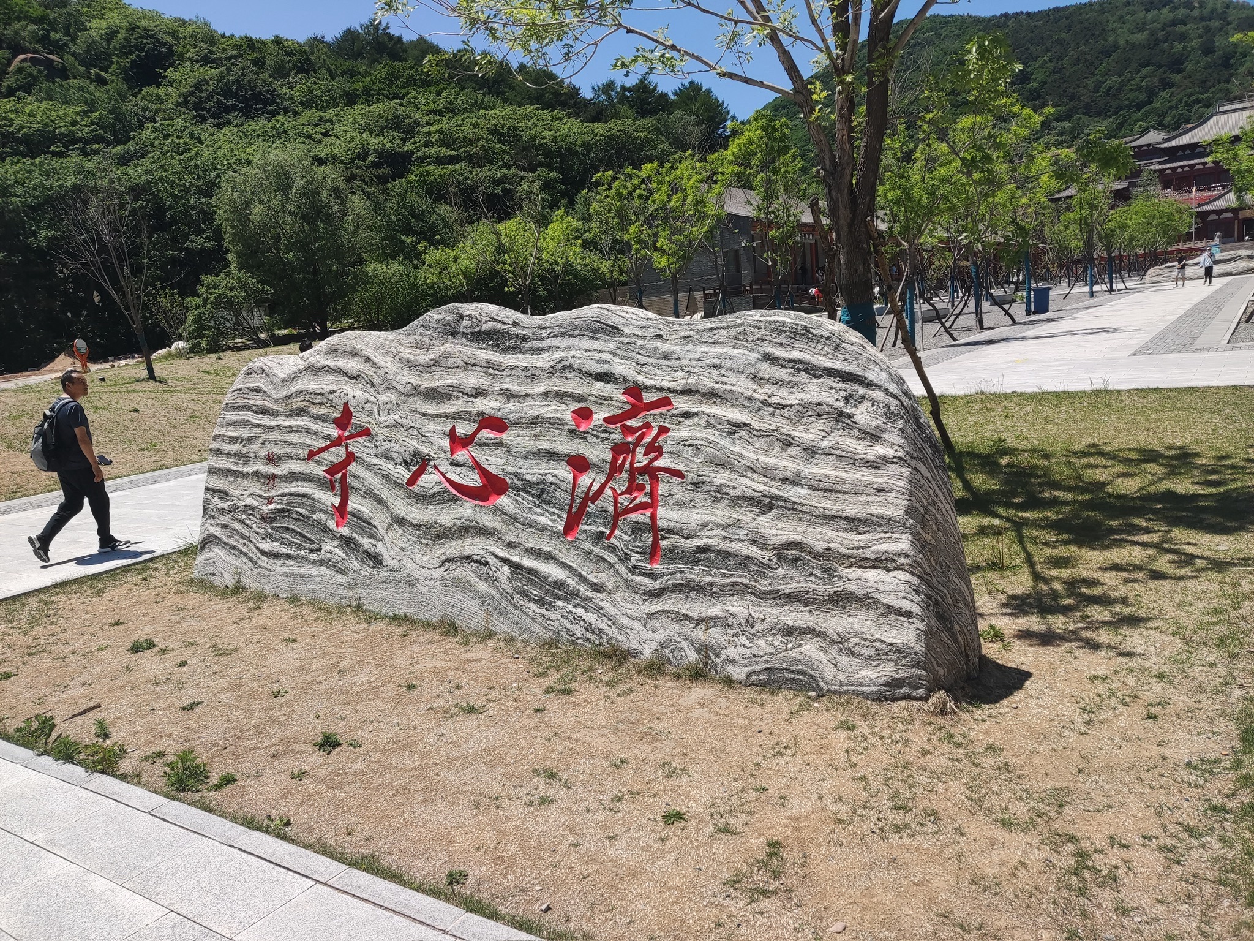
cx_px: 627
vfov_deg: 53.1
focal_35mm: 26
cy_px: 470
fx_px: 942
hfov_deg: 67.3
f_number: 1.79
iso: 50
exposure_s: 1/1327
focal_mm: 4.74
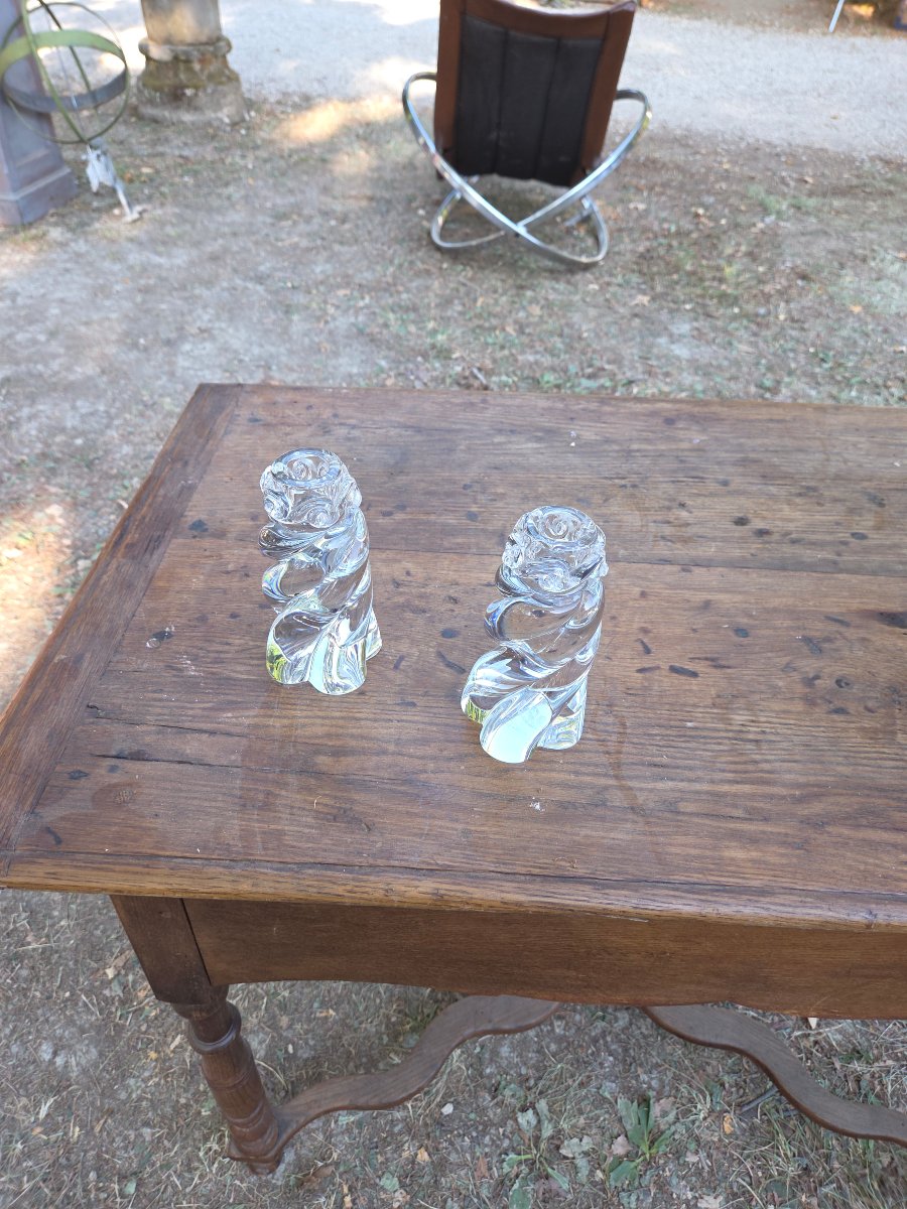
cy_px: 604
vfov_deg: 73.9
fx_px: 804
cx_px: 454
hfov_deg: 58.9
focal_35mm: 23
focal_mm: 5.4
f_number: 1.8
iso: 32
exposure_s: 1/120
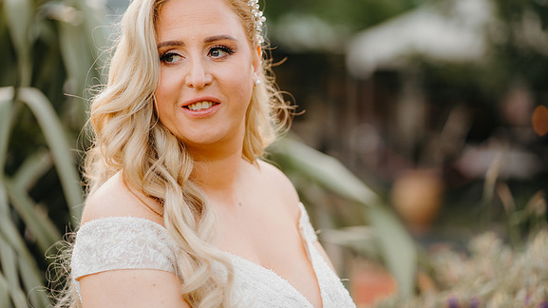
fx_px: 1322
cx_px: 274
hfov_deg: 23.4
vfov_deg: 13.3
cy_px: 130
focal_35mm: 91
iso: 100
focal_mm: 85
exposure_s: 1/250
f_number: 2
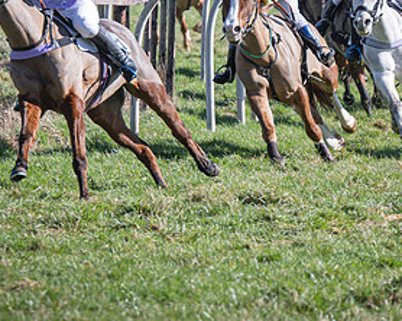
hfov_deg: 3.5
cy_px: 14
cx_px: 173
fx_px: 6634
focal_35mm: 558
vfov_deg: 2.8
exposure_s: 1/1000
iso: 125
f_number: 4
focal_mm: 140
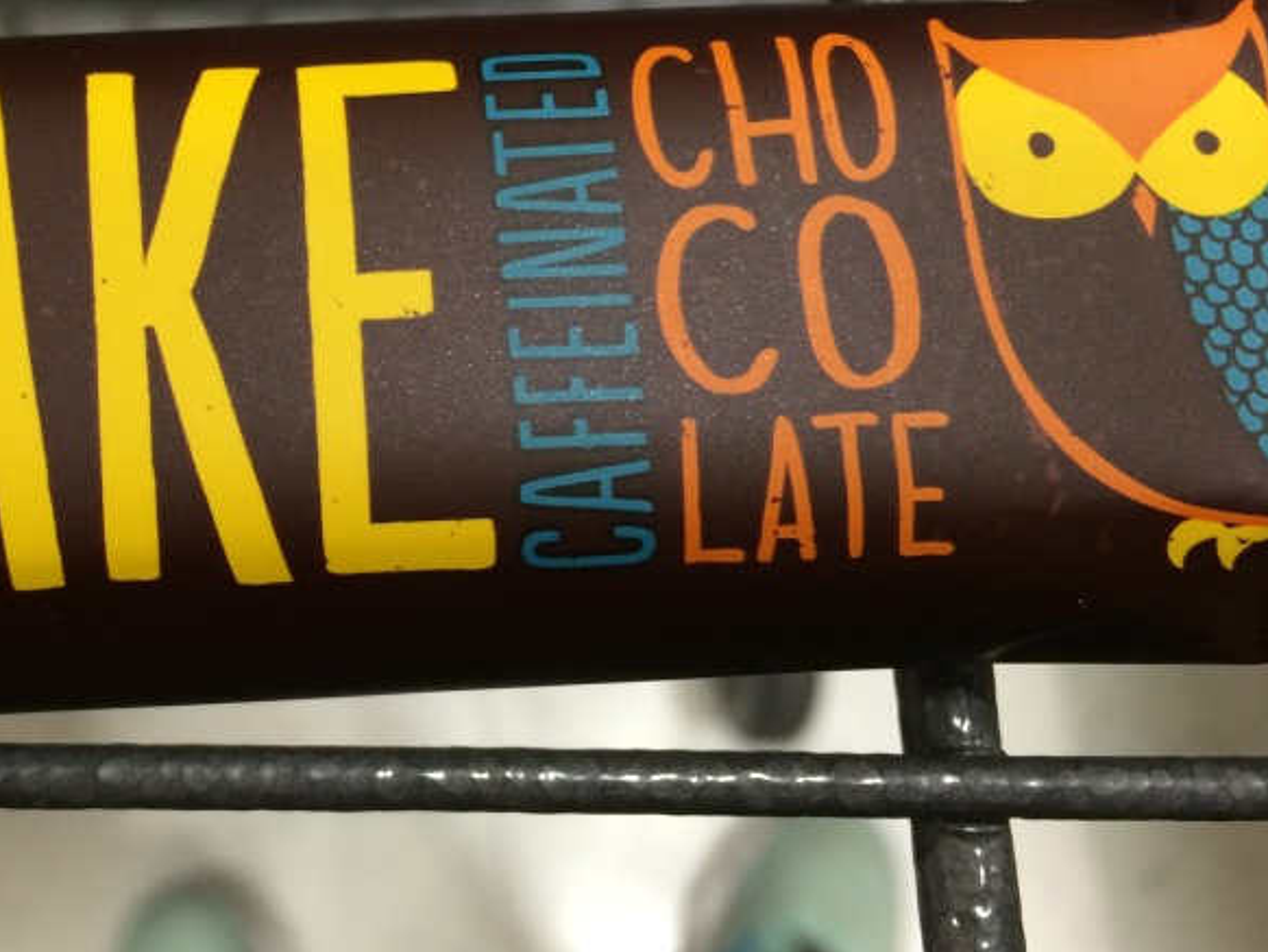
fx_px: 1869
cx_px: 242
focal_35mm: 51
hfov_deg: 36.1
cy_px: 277
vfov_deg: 28.3
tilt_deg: -78.3
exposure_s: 1/30
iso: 125
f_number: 2.2
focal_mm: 4.15
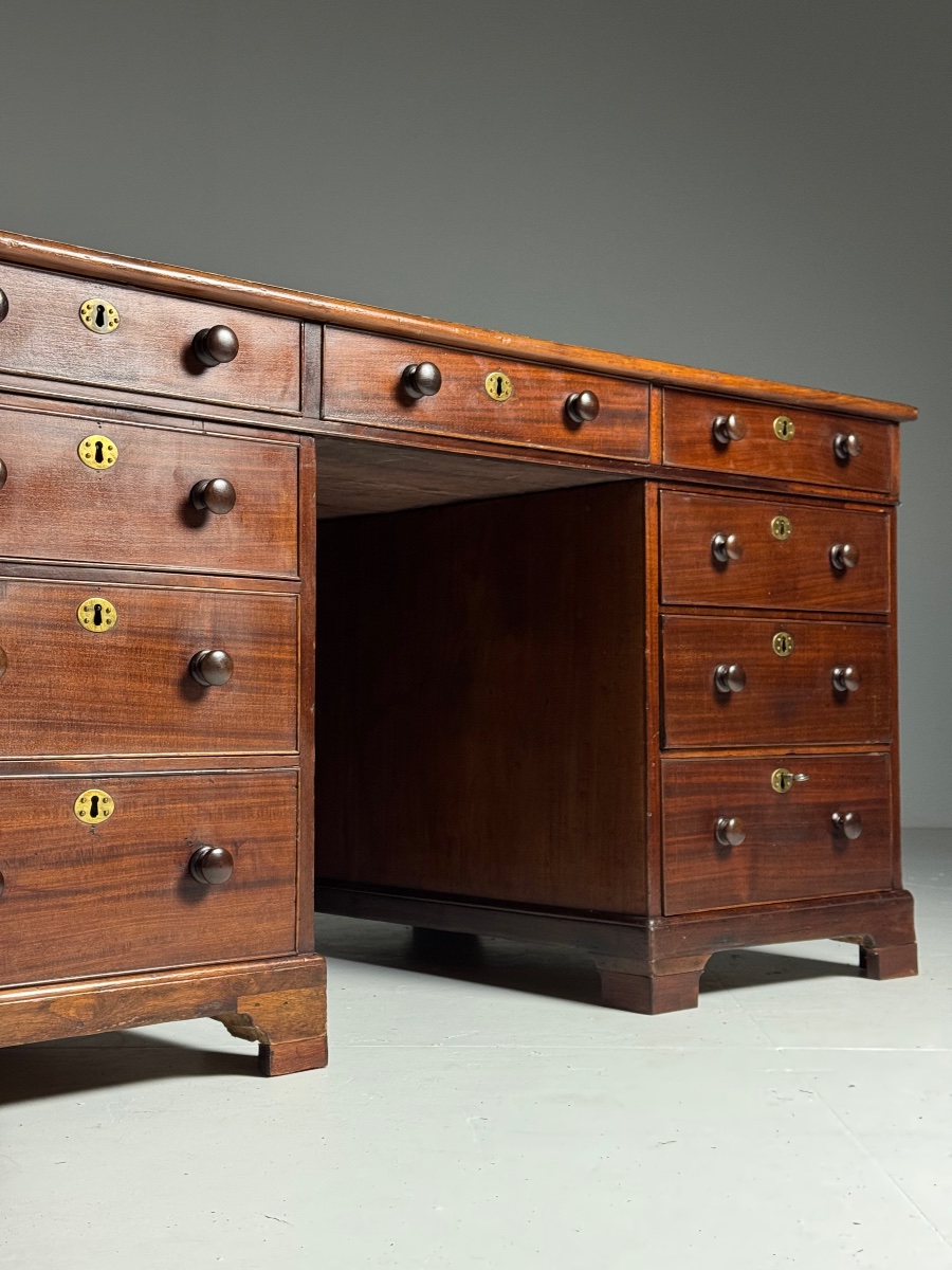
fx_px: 1760
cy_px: 635
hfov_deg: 30.3
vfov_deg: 39.7
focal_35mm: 48
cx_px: 476
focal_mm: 6.76
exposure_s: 1/33
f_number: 1.78
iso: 200
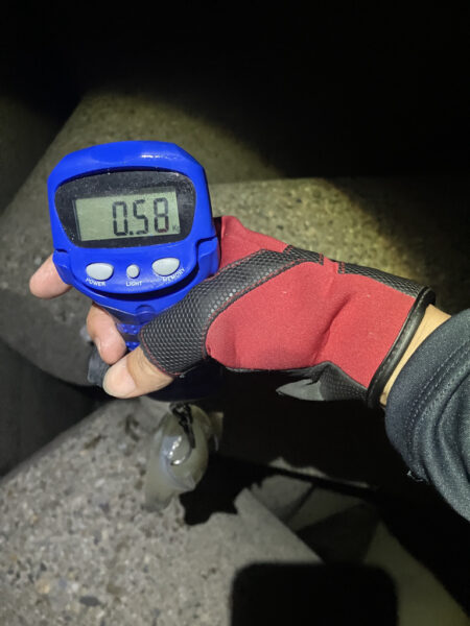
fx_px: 507
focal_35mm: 28
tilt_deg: -65.0
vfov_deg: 63.4
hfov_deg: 49.7
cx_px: 235
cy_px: 313
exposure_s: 1/26
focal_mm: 3.99
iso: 640
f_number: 1.8
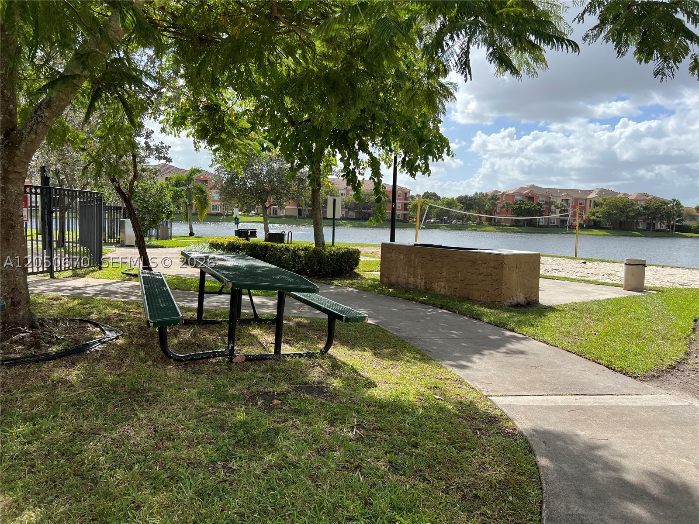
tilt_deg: -5.1
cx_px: 350
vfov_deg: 53.1
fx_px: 525
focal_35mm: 26
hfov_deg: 67.3
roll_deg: -1.9
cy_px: 262
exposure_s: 1/2762
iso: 50
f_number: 1.5
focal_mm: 5.7
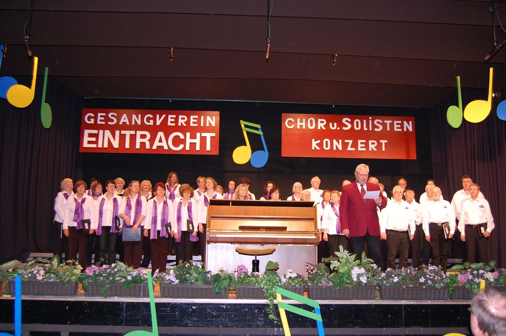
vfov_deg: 36.8
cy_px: 168
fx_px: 506
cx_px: 253
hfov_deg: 53.2
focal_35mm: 36
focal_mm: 24
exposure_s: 1/60
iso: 800
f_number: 4
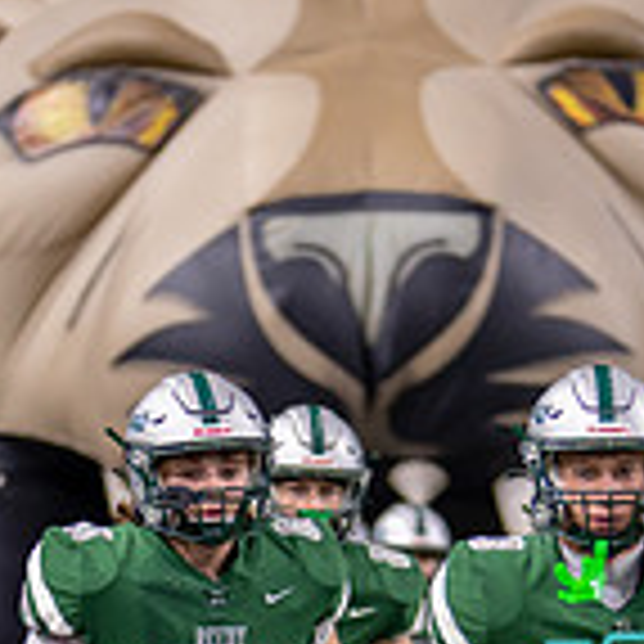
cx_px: 261
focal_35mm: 202
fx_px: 4252
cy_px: 742
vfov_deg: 8.6
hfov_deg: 8.7
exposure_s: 1/1000
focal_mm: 50
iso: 500
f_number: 1.2
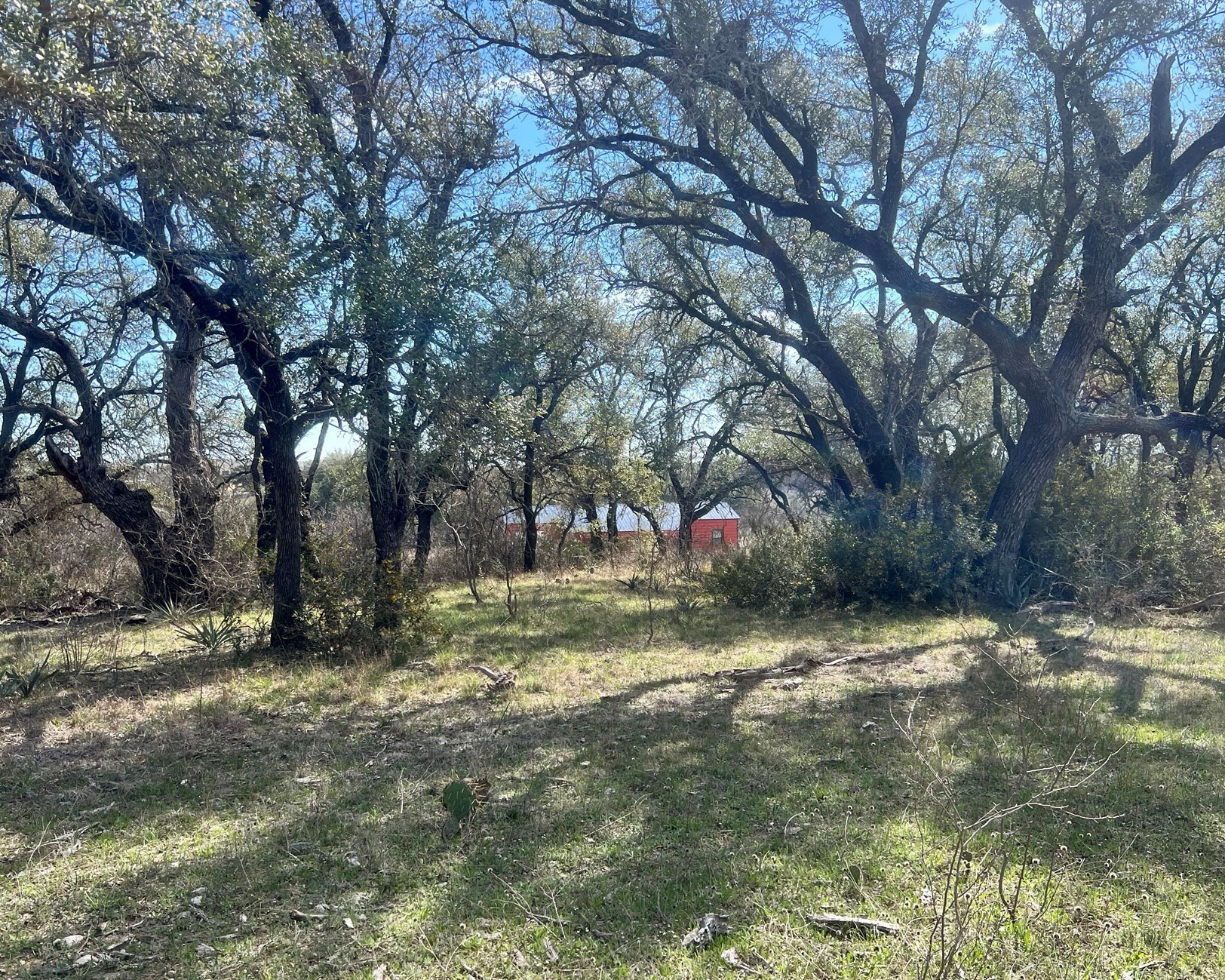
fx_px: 1160
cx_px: 590
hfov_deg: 55.7
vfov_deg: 45.7
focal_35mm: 32
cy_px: 545
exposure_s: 1/2123
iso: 50
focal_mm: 5.7
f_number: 1.5
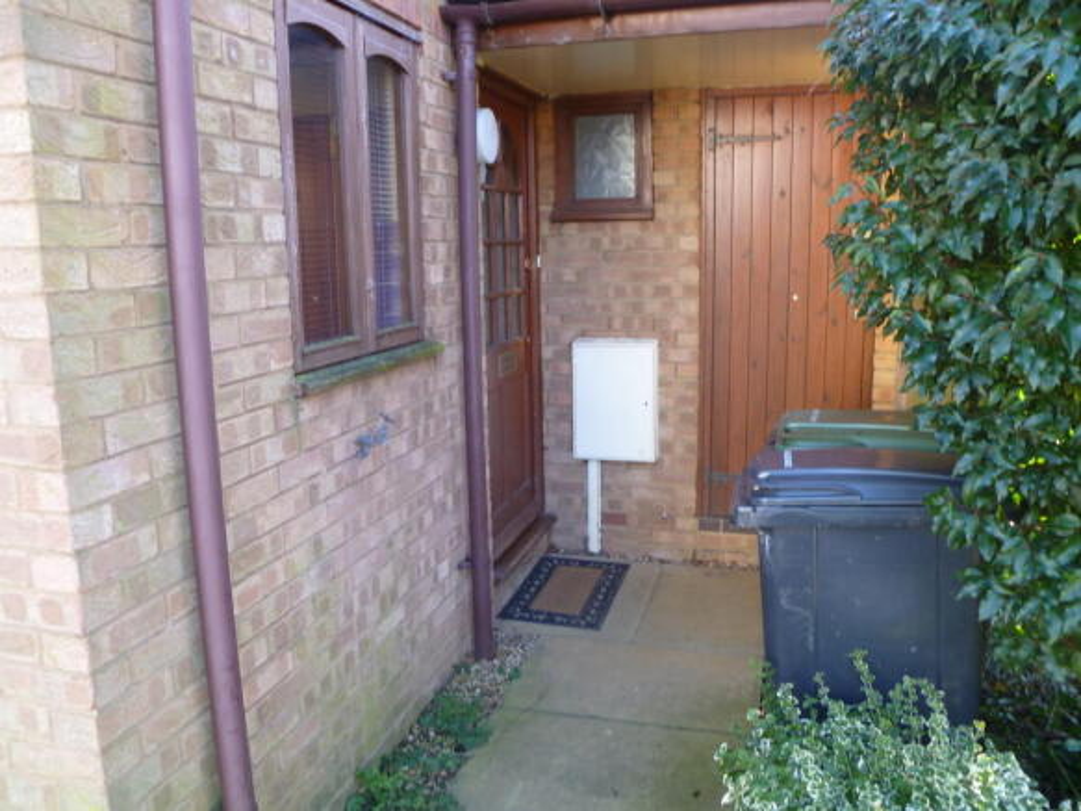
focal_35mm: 28
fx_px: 874
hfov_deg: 63.5
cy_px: 406
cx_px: 540
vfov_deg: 49.7
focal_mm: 5
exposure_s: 1/30
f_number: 3.3
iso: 125
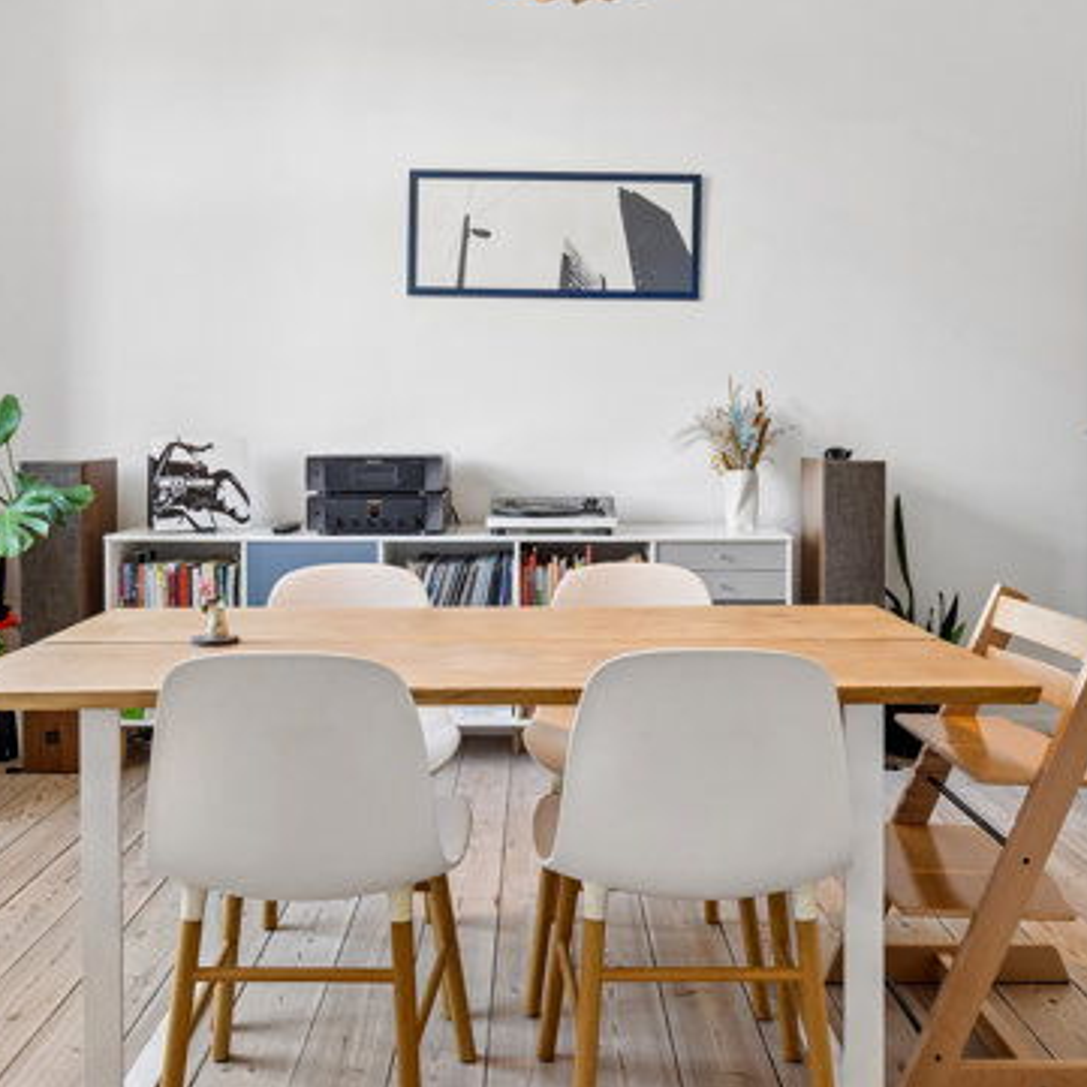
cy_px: 450
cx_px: 536
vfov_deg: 50.9
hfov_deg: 51.1
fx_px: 1137
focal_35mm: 32
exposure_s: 1/6
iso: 160
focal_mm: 17
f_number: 9
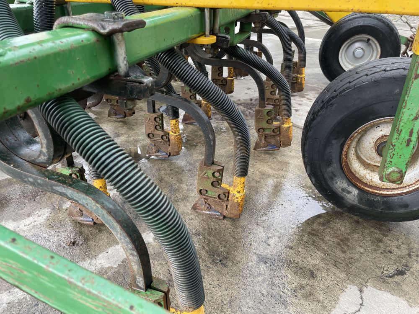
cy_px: 157
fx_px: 315
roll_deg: -1.0
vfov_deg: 53.1
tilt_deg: -28.1
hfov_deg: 67.3
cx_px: 210
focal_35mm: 26
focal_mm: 4.2
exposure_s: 1/134
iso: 32
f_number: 1.6
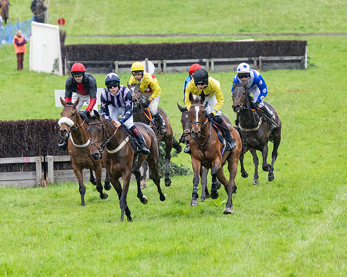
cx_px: 123
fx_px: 4625
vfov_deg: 3.4
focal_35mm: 451
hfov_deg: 4.3
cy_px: 129
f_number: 4
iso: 1000
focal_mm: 195
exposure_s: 1/1250
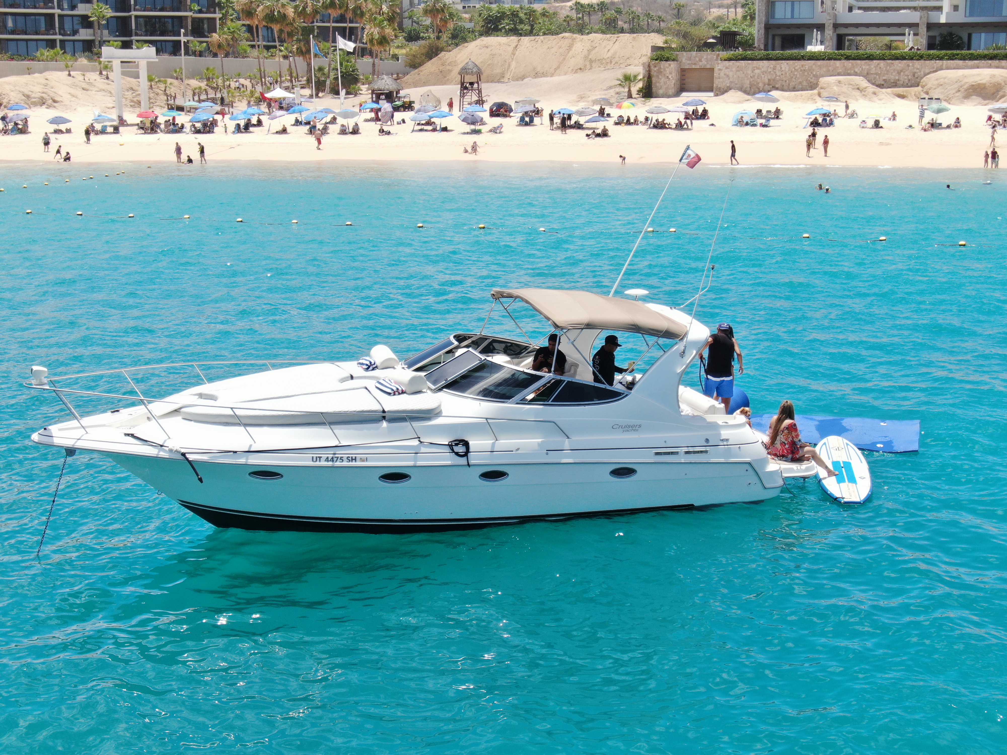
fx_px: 1396
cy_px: 378
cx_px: 504
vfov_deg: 30.3
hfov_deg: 39.7
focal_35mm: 48
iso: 100
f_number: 3.8
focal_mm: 8.6
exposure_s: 1/640
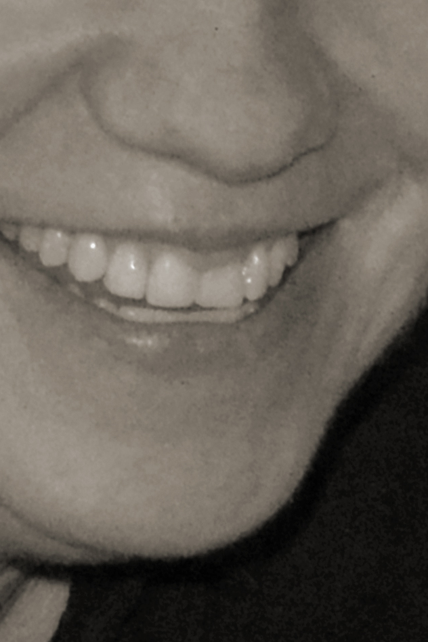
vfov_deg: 7.0
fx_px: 5278
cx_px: -89
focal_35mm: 296
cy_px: 425
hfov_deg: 4.6
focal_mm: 66
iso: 1000
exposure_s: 1/160
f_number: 4.5
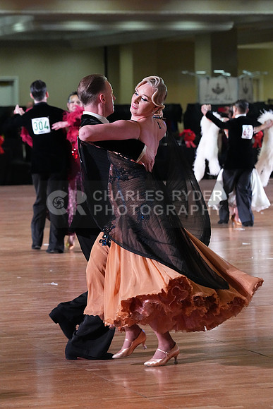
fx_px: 1626
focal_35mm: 143
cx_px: 136
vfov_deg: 14.3
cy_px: 204
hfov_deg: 9.6
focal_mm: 143
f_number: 5.6
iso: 10000
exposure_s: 1/400
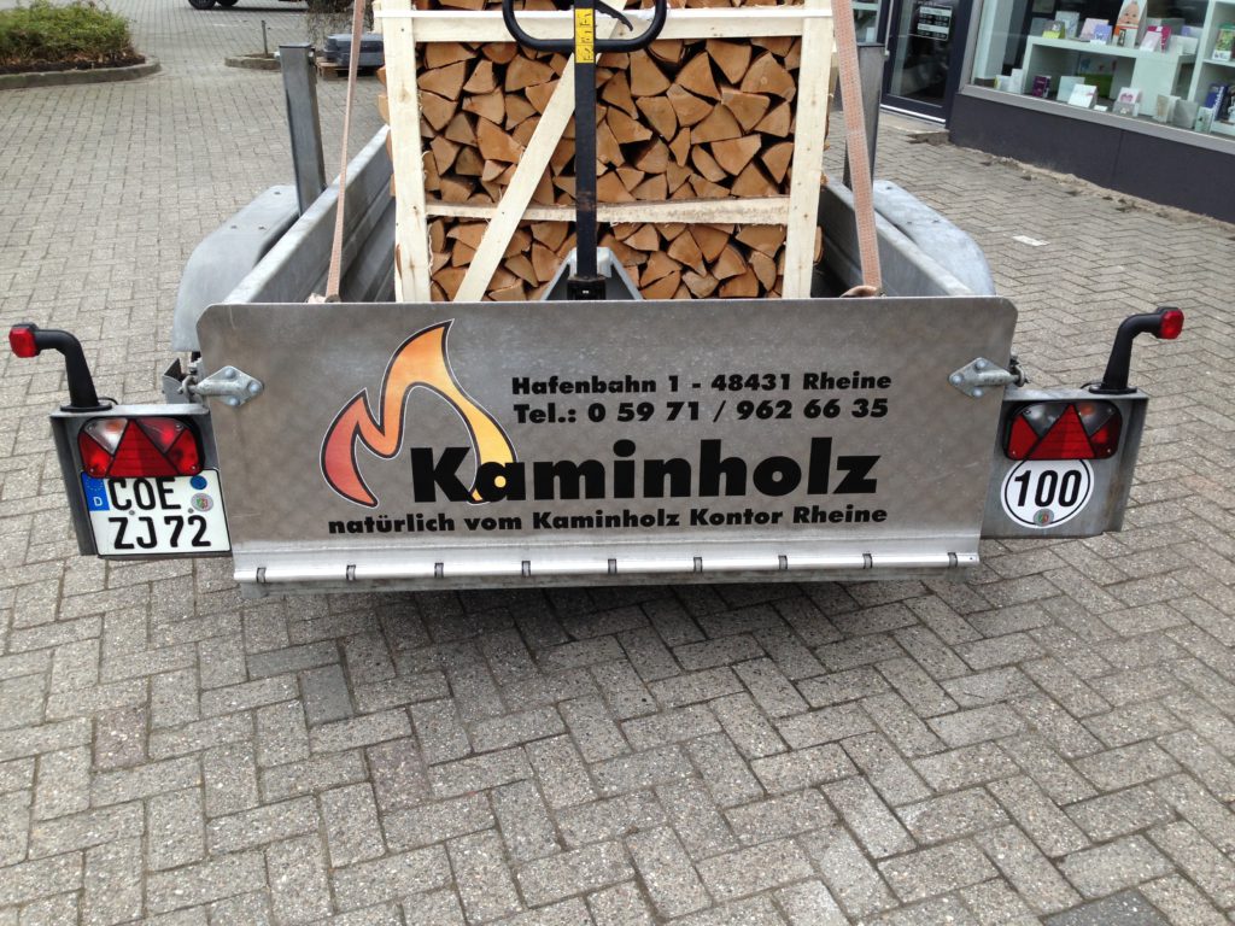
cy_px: 463
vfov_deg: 42.9
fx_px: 1177
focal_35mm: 33
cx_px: 618
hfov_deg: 55.4
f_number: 2.4
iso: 50
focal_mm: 4.13
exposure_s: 1/354
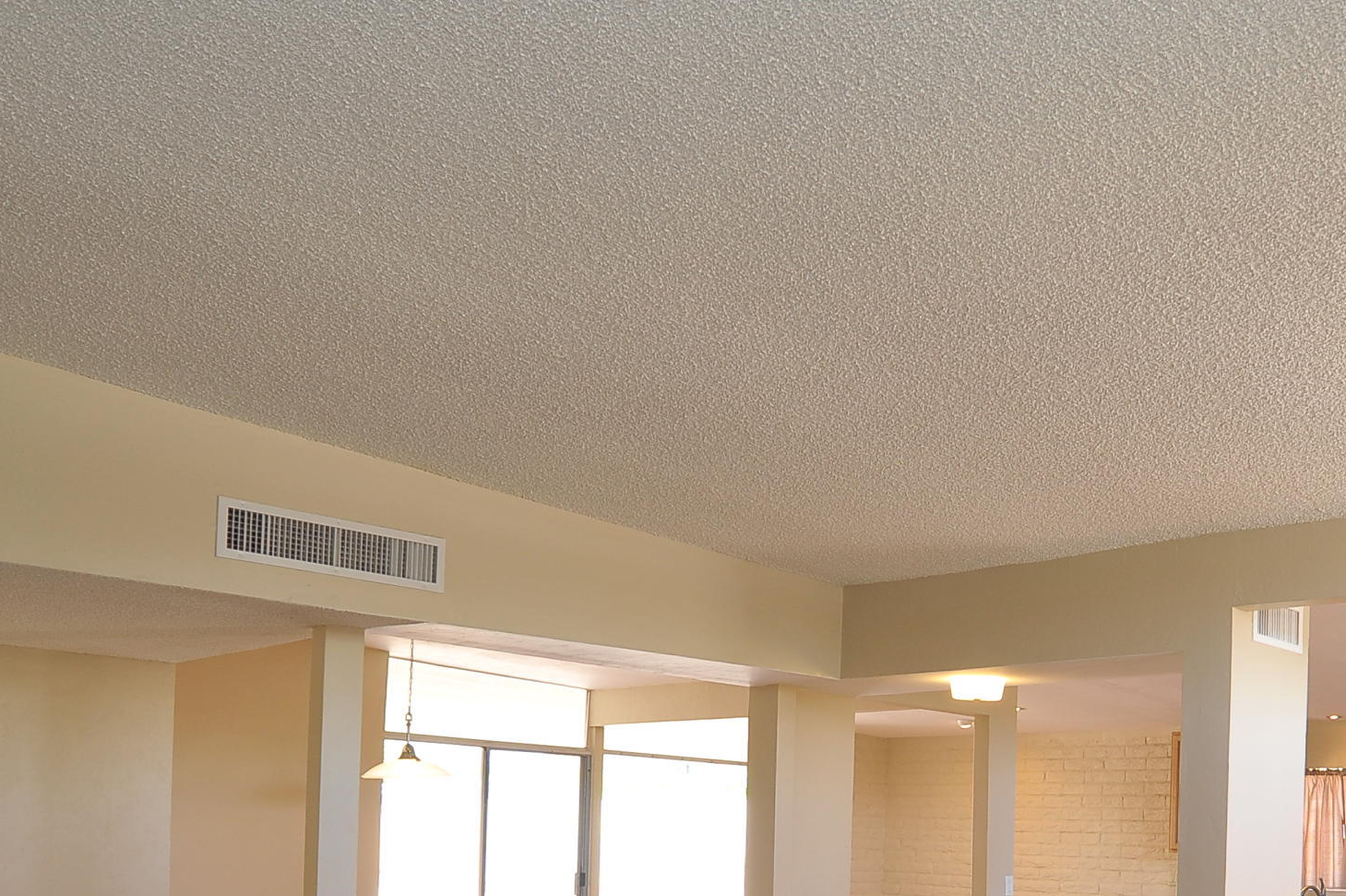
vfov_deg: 33.7
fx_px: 1383
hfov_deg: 50.7
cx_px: 929
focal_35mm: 37
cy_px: 831
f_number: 8
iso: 640
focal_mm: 18
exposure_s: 1/30
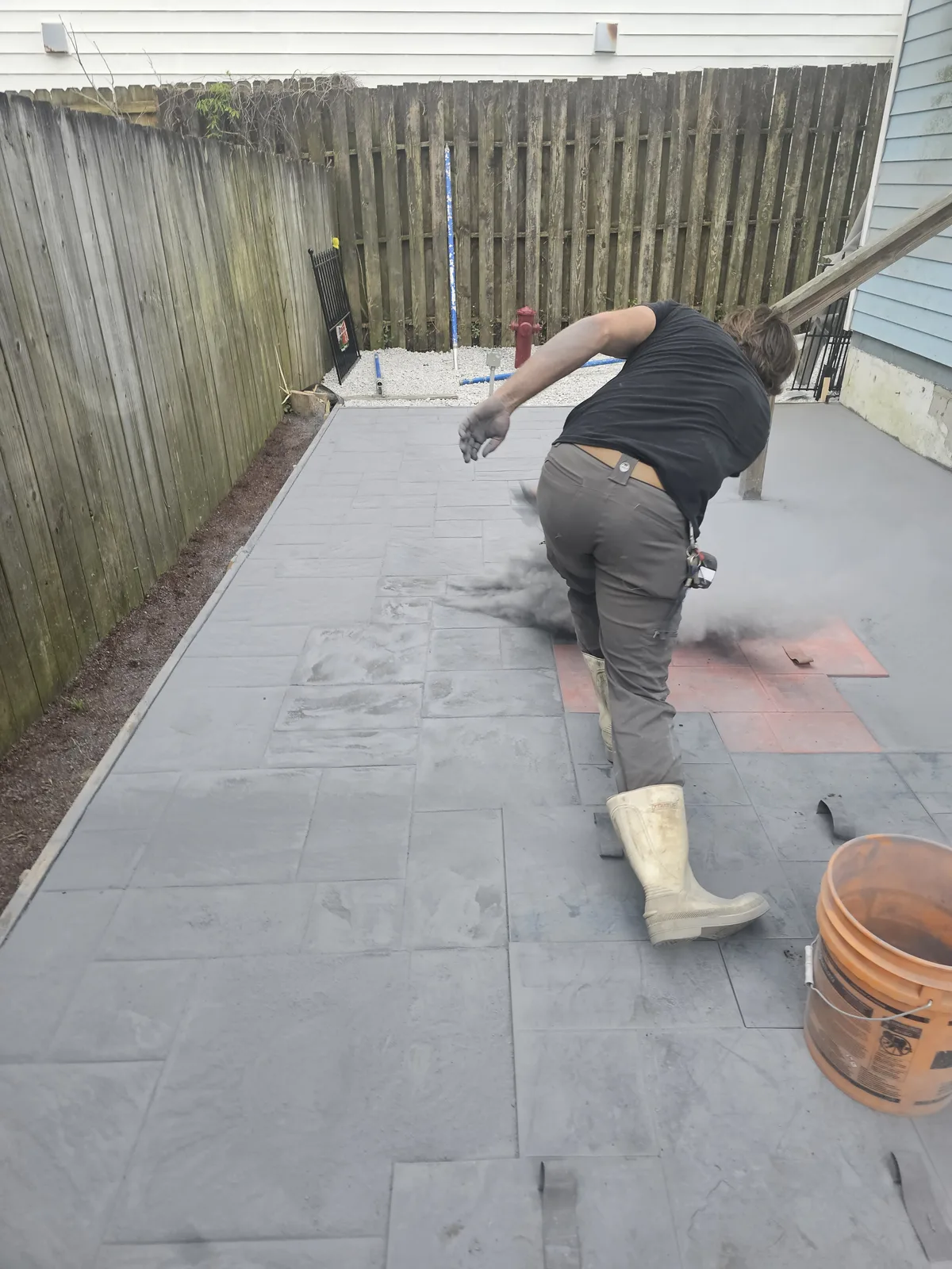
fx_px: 843
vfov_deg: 73.9
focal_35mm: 23
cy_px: 634
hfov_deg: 58.9
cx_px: 476
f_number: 1.7
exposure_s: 1/207
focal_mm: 6.3
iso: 40
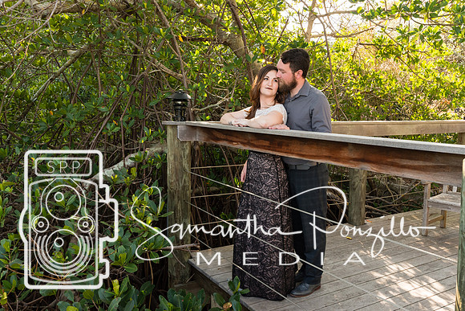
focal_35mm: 33
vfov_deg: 40.1
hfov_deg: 57.2
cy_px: 150
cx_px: 249
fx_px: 425
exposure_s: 1/160
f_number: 6.3
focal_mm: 20
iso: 400
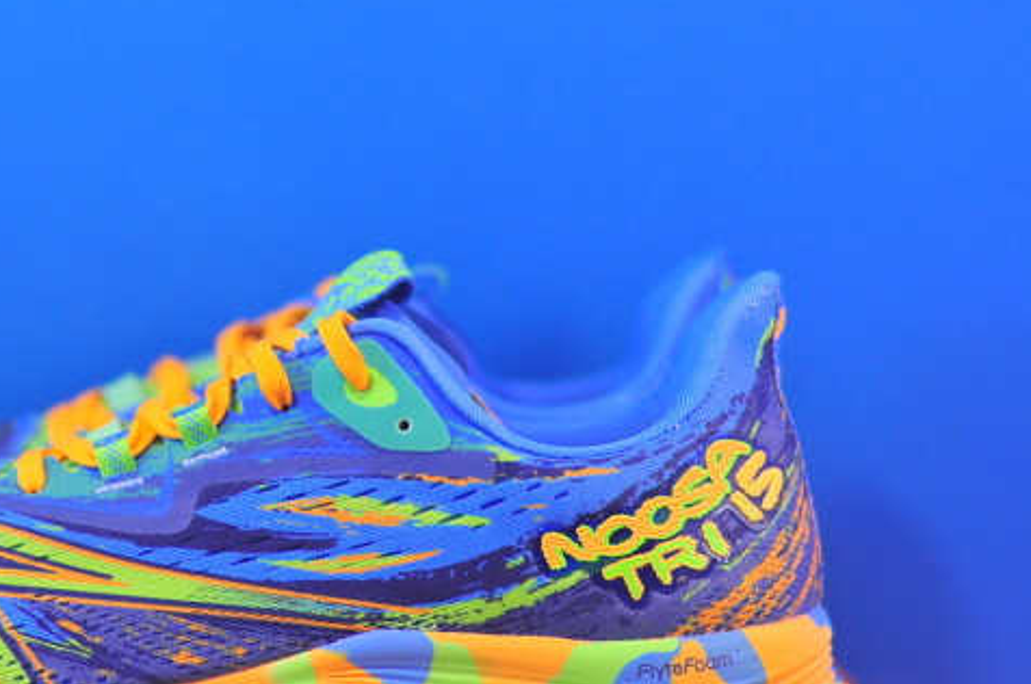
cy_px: 376
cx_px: 225
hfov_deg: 16.2
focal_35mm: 126
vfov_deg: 10.8
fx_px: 3604
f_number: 2.2
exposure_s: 1/320
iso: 250
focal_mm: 50
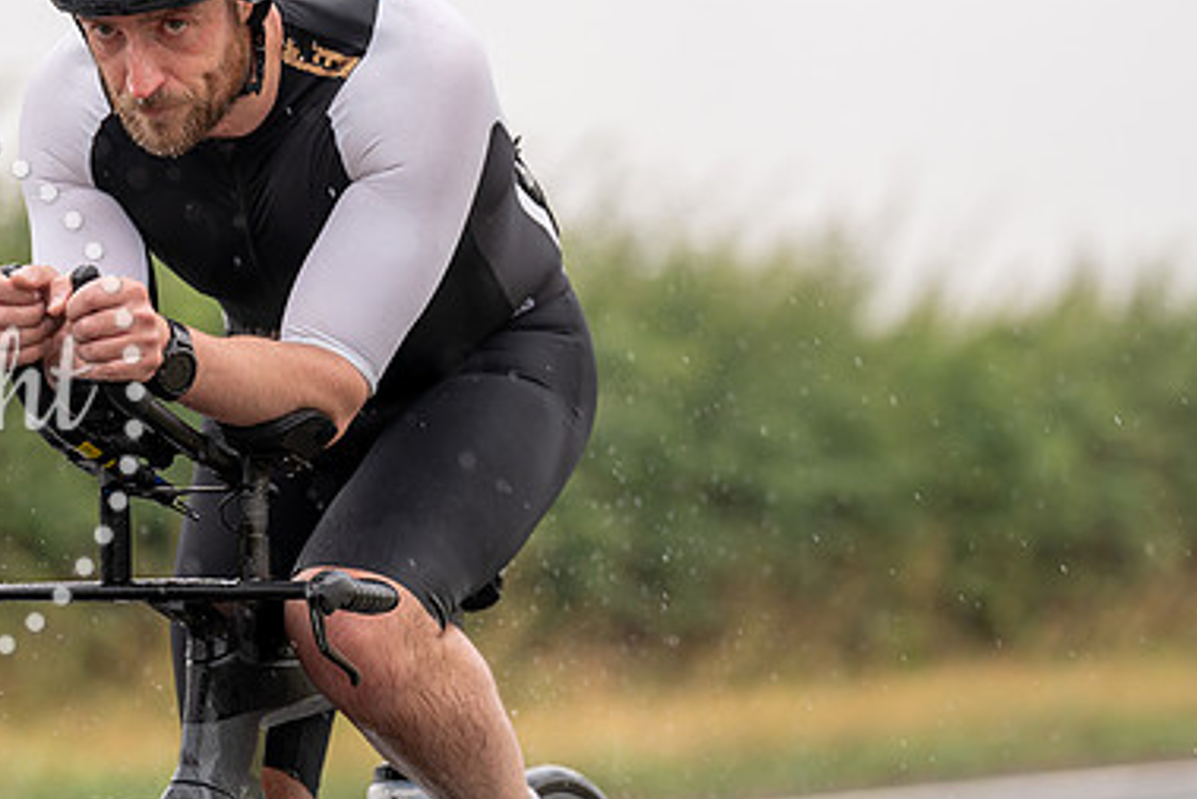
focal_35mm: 288
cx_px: 338
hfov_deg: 7.1
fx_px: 9579
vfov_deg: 4.8
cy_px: 235
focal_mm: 188
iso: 100
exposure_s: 1/1000
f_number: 4
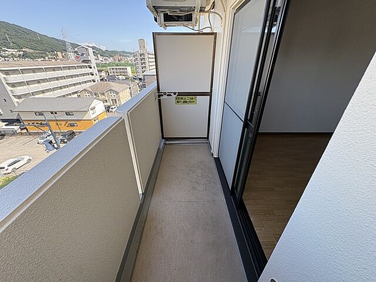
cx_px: 188
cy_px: 141
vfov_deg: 85.7
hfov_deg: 102.1
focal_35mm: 14
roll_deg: +0.9
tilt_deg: -27.7
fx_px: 152
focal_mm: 2.22
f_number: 2.2
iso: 64
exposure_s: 1/177
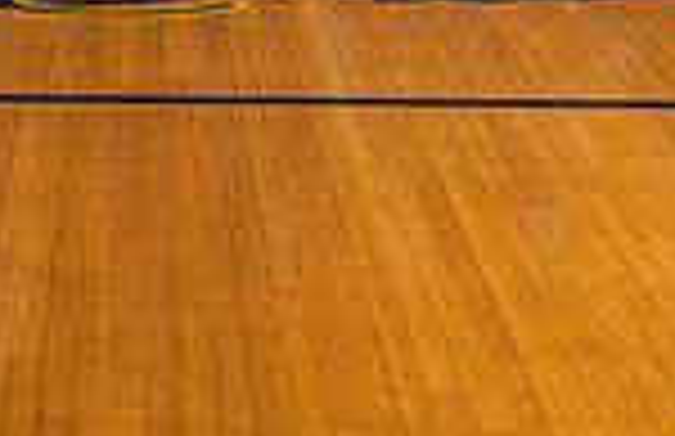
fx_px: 1821
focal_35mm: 98
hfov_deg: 20.7
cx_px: 115
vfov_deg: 12.8
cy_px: -265
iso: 125
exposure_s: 1/125
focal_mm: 24
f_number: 7.1
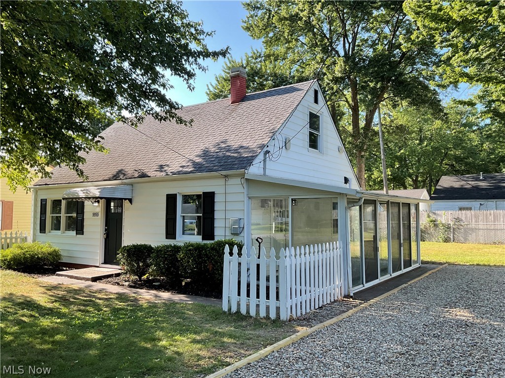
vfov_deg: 48.2
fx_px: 423
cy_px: 189
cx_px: 252
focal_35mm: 29
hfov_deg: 61.7
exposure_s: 1/251
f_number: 1.8
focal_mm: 3
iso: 16
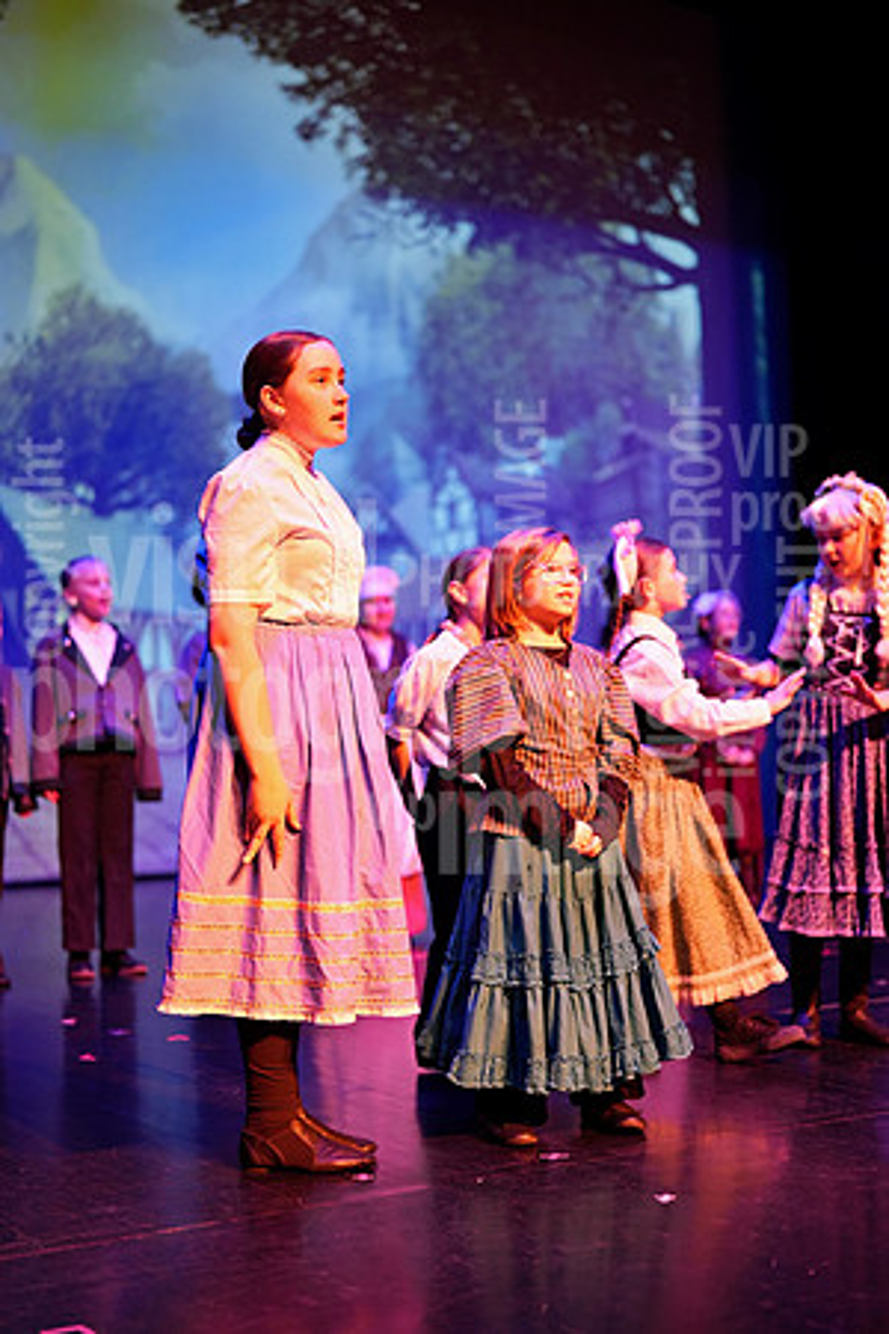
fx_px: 1852
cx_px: 444
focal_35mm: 50
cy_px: 667
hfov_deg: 27.0
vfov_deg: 39.6
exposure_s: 1/200
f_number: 1.4
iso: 1250
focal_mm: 50
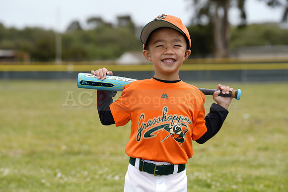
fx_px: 1104
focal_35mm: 138
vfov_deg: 9.9
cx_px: 144
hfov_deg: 14.9
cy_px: 96
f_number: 5.6
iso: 50
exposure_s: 1/250
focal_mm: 138
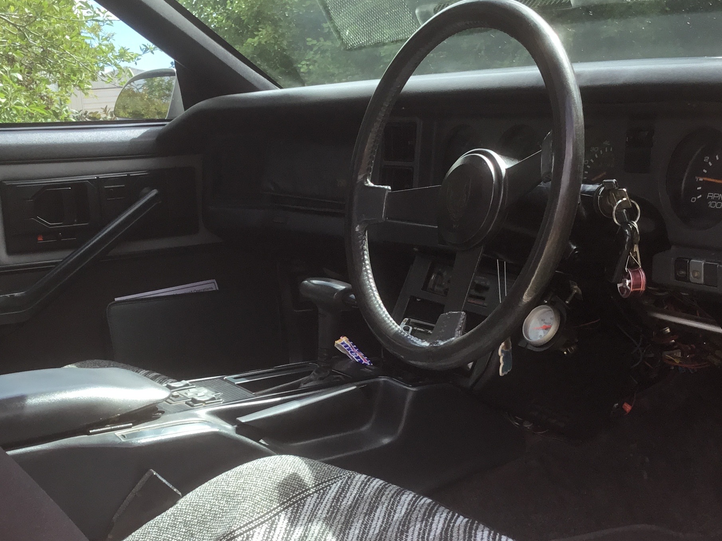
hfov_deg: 34.3
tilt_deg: -9.3
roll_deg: +4.8
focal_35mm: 56
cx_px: 326
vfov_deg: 26.0
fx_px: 1168
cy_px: 359
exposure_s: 1/196
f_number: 2.4
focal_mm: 3.3
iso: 25
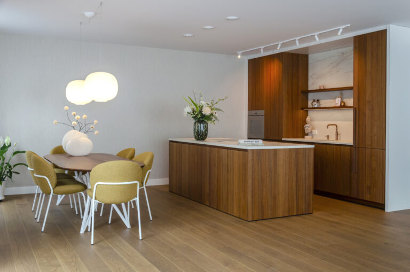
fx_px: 409
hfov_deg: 53.2
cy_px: 136
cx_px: 205
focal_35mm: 36
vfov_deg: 36.7
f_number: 7.1
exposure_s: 1/50
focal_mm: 24
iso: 800
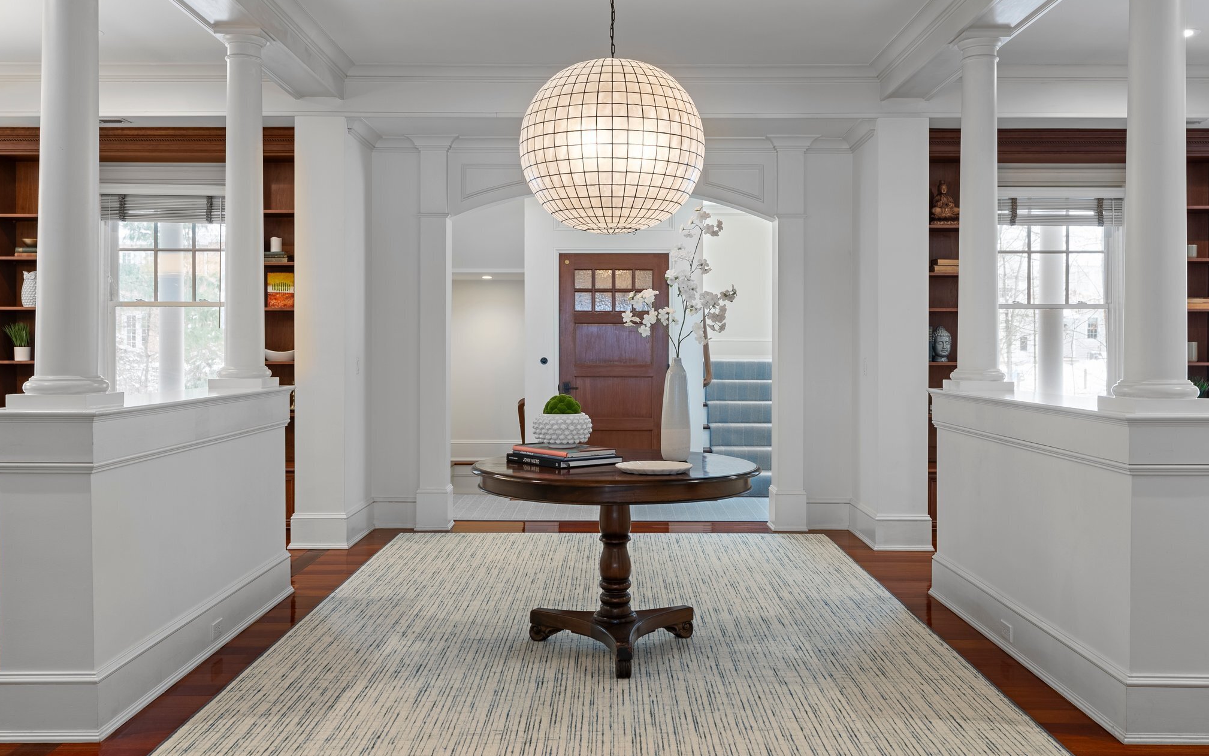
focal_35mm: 30
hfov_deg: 62.9
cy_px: 364
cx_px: 609
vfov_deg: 41.8
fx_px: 989
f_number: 6.3
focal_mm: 29
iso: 200
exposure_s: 2
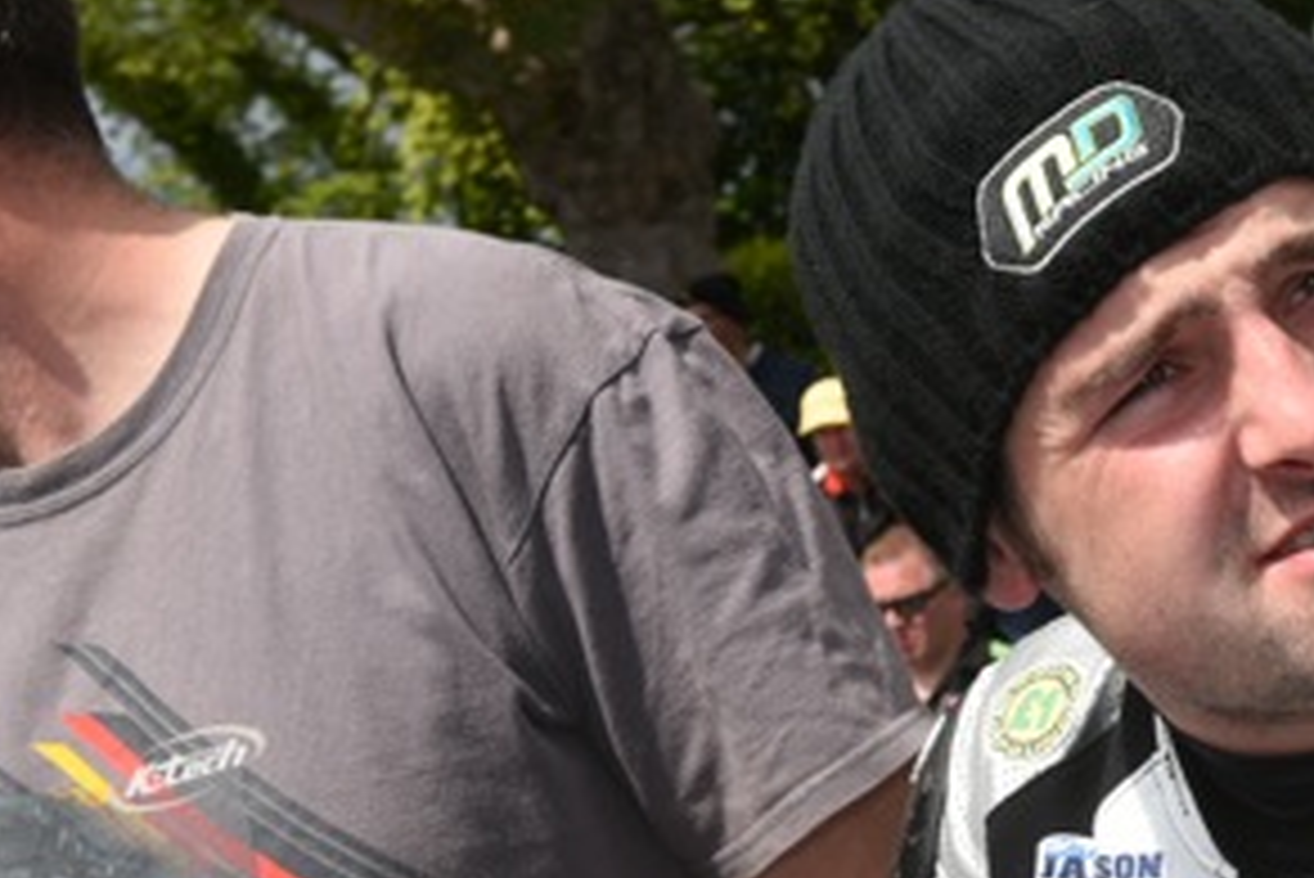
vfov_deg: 11.5
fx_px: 4345
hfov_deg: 16.7
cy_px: 678
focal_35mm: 119
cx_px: 1386
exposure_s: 1/200
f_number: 11
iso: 200
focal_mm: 56
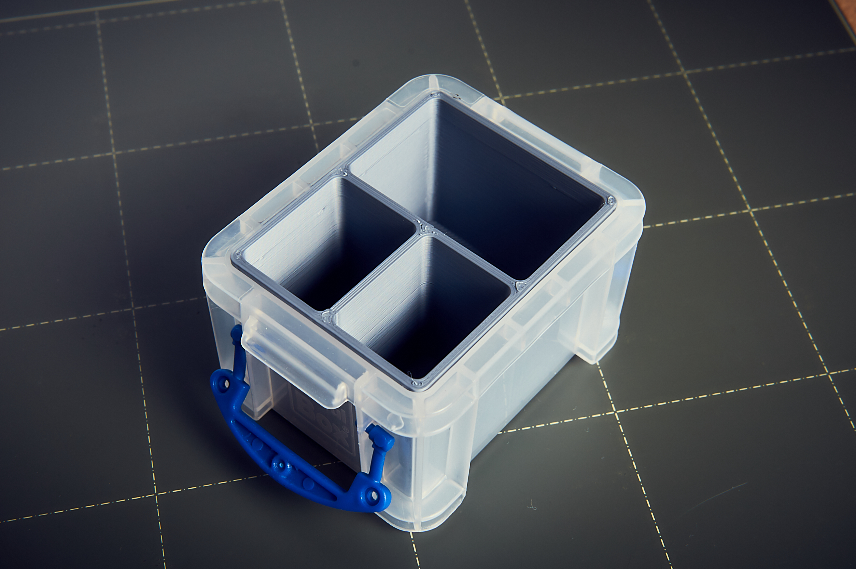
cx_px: 428
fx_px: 1496
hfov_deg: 31.9
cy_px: 284
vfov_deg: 21.5
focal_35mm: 63
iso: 200
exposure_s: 1/200
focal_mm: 42
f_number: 13
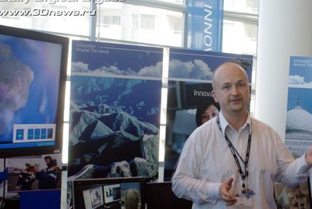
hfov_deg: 31.4
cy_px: 139
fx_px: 547
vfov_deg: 21.6
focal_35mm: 63
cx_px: 225
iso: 100
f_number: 5
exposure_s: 1/60
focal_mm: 28
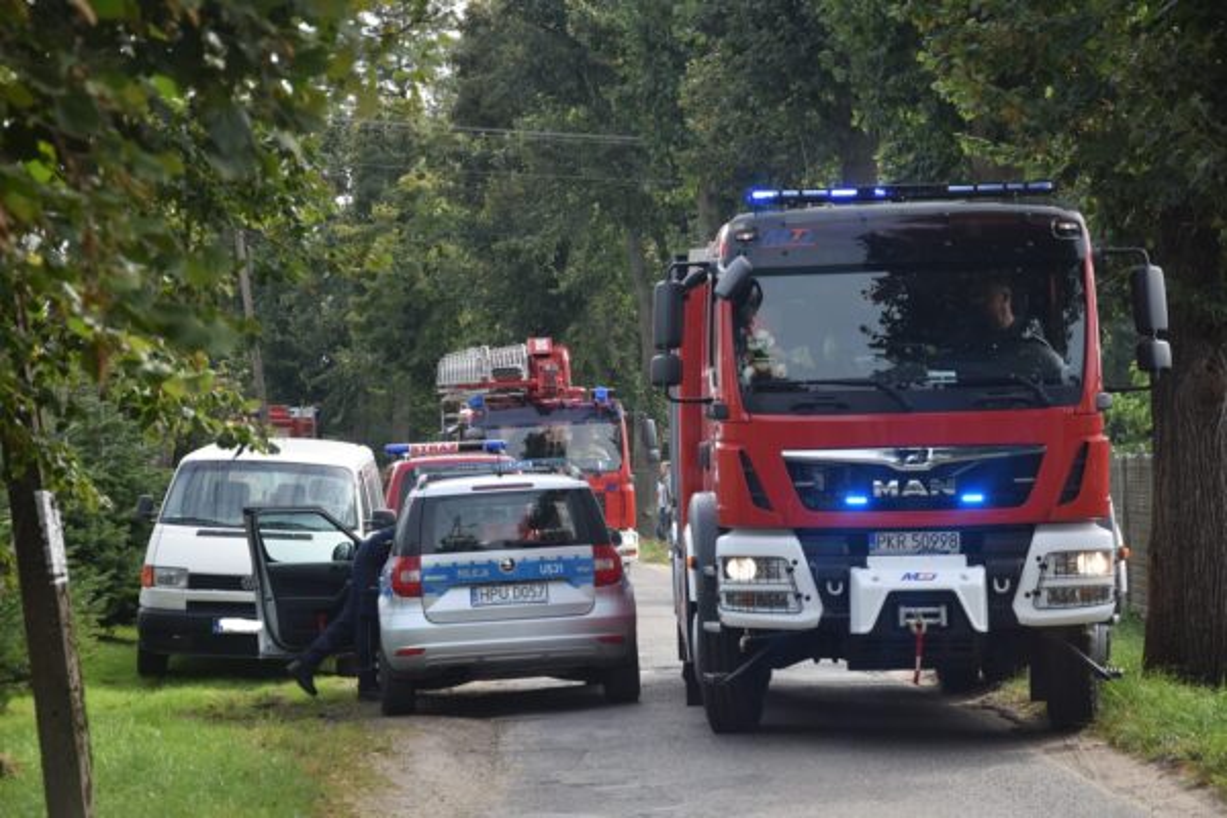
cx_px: 614
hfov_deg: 18.2
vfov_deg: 12.2
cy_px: 409
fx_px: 3834
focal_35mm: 112
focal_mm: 75
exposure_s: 1/1000
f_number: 5.3
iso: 450
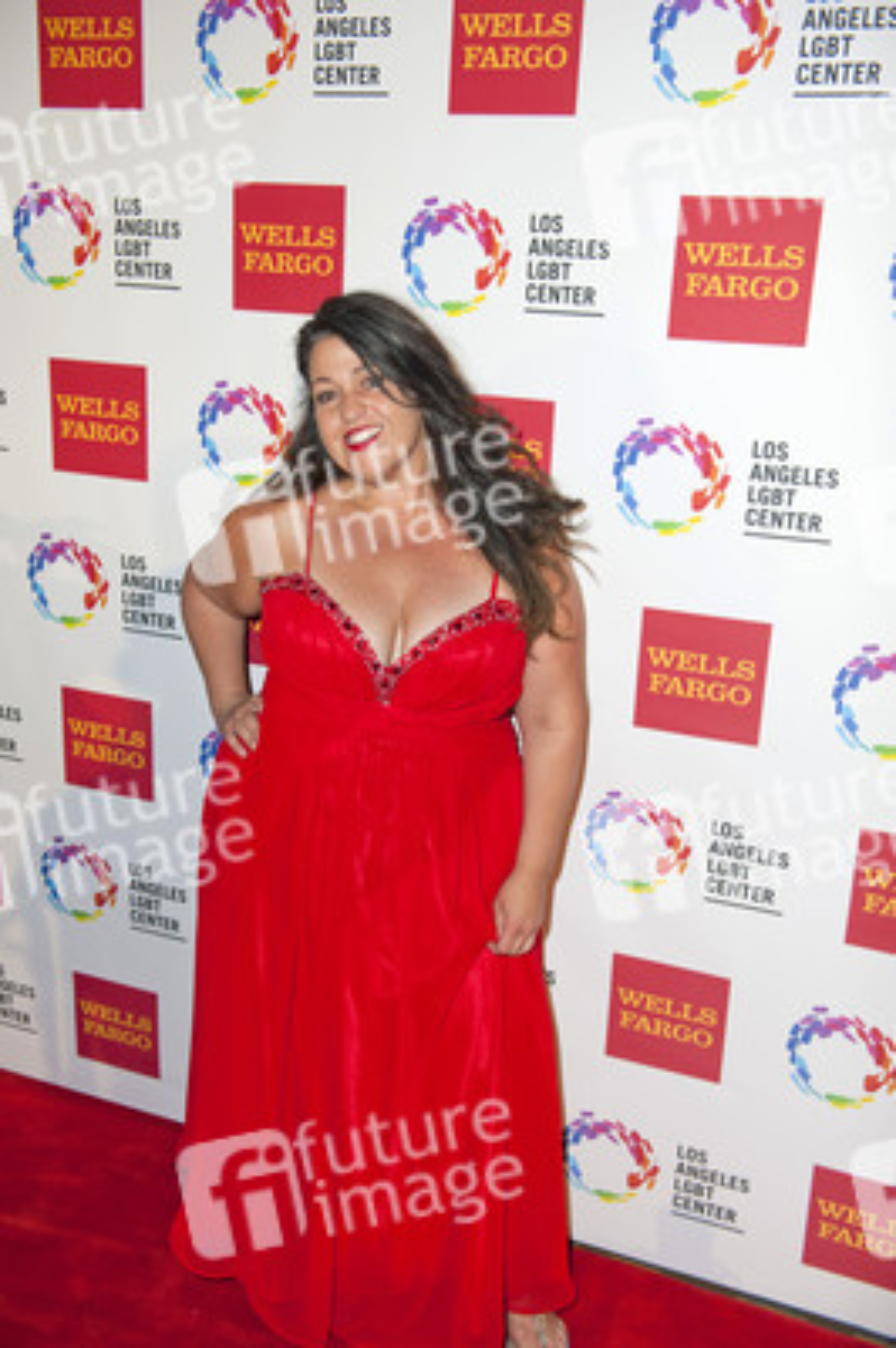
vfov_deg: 54.5
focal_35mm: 35
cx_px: 448
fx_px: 1309
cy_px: 674
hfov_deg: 37.8
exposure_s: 1/400
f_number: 4
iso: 500
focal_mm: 35
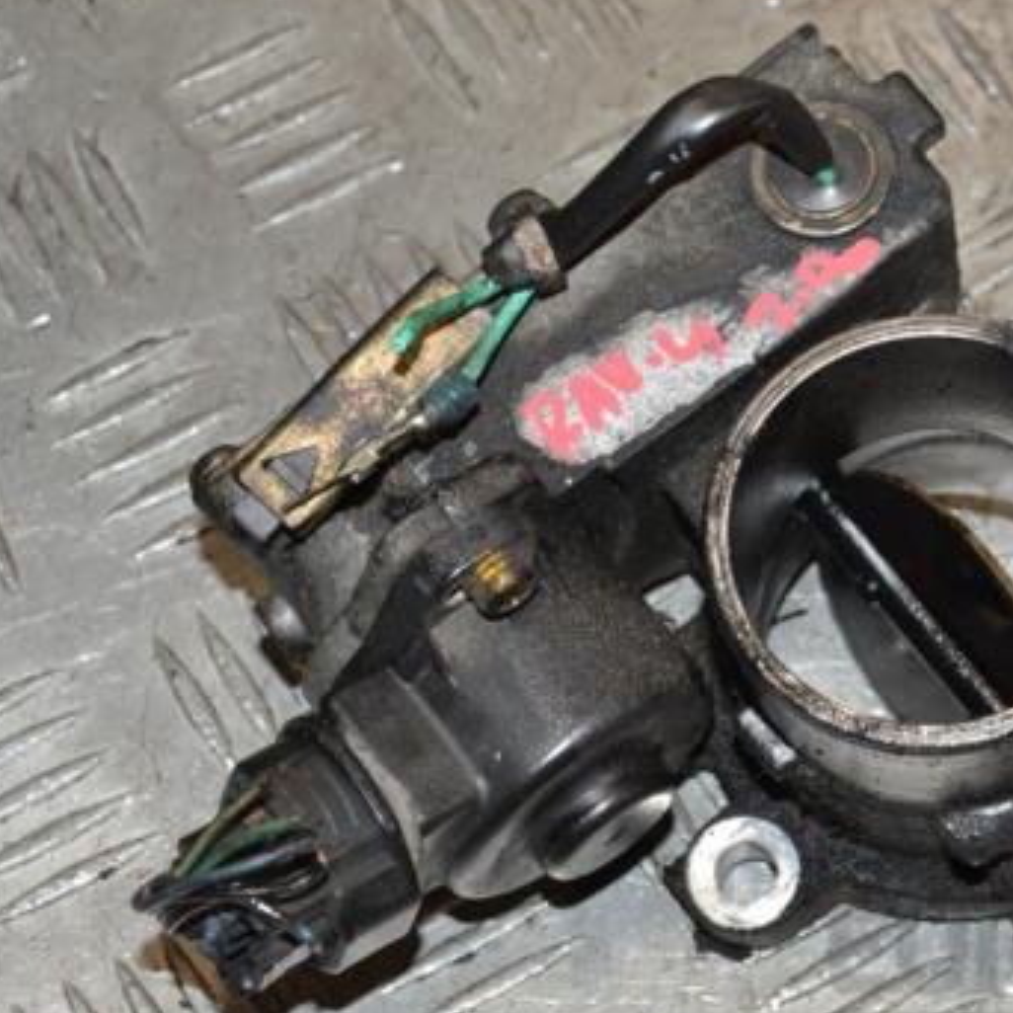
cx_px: 773
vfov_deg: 20.4
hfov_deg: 20.2
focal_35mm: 85
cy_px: 554
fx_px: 2814
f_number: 6.3
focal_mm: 38
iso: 800
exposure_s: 1/200
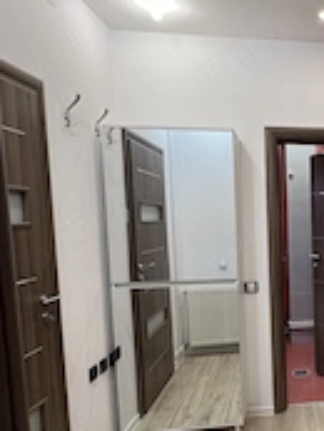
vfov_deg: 59.6
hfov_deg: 37.8
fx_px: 374
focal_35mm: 30
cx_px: 369
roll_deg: +1.1
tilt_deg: -4.7
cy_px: 252
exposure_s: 1/100
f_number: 1.8
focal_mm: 1.57
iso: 160
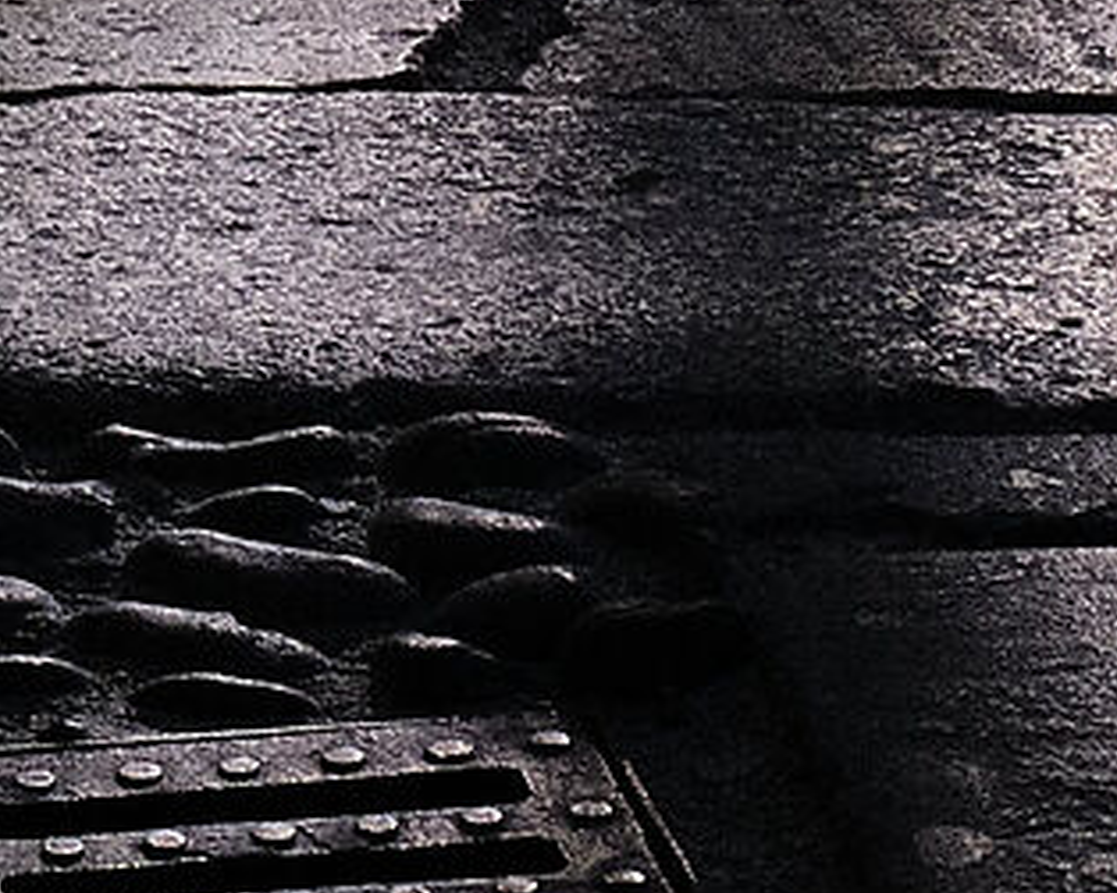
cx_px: -1426
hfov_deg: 5.2
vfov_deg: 4.0
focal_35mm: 359
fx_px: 11864
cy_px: -2928
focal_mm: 33
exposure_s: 1/1000
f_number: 7.1
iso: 1250
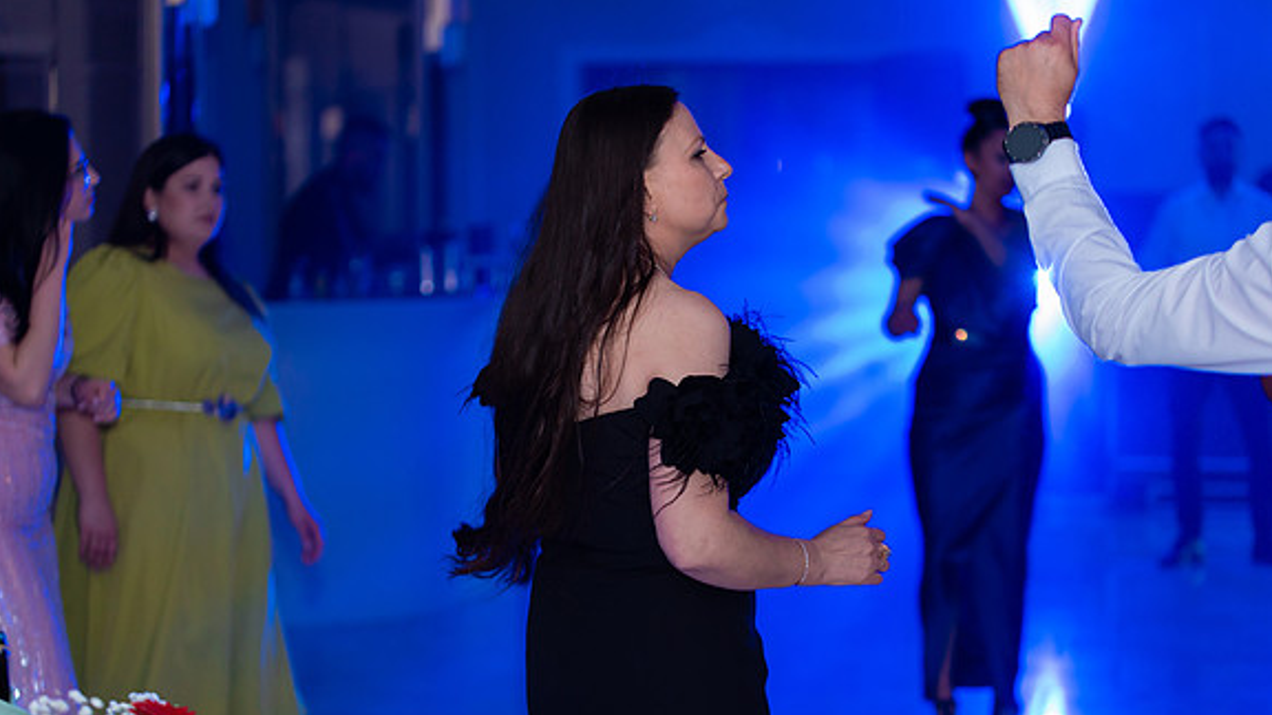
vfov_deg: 12.7
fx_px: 3204
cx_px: 636
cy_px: 337
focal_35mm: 95
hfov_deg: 22.5
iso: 1600
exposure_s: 1/200
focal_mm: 90
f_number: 3.2
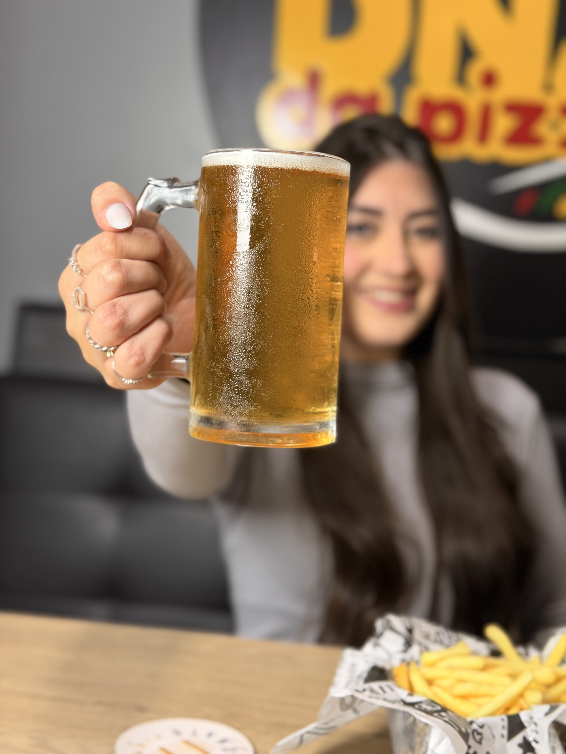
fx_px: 1046
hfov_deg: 30.3
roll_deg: -4.5
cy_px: 377
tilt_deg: -6.4
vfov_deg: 39.7
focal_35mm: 48
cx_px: 283
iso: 80
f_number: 1.78
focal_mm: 6.76
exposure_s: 1/60
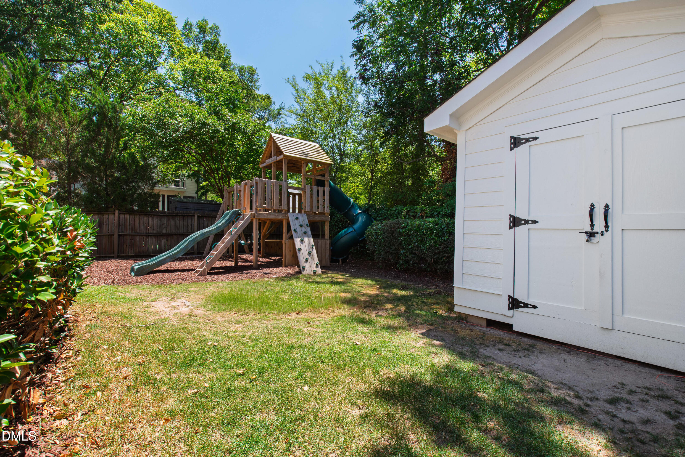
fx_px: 285
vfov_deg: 77.3
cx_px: 342
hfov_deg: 100.4
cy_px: 228
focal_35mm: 15
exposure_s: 1/100
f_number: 8
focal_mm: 10
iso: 100
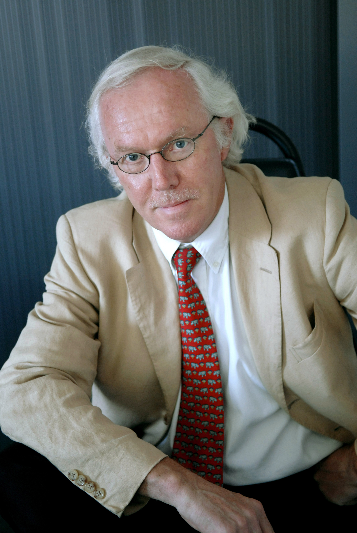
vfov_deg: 28.0
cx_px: 178
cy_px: 266
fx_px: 1068
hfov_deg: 19.0
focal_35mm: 72
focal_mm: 48
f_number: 2.8
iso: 400
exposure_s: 1/125
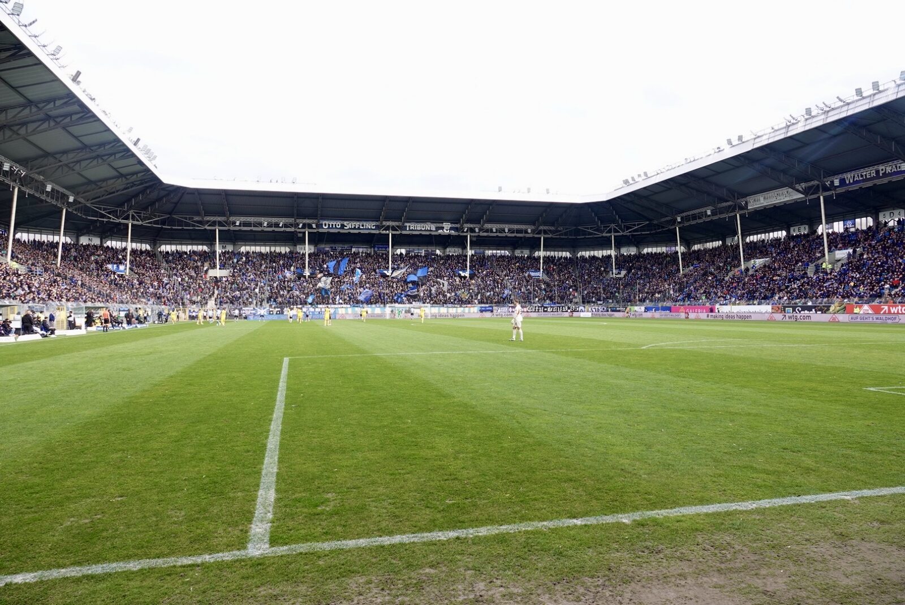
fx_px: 604
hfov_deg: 73.7
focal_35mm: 24
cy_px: 302
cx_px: 452
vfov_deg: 53.2
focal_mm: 8.8
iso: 100
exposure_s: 1/250
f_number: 3.5
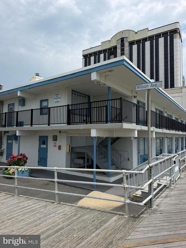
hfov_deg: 56.8
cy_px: 124
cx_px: 93
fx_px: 172
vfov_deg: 71.6
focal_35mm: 24
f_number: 1.78
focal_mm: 6.76
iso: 80
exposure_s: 1/7353
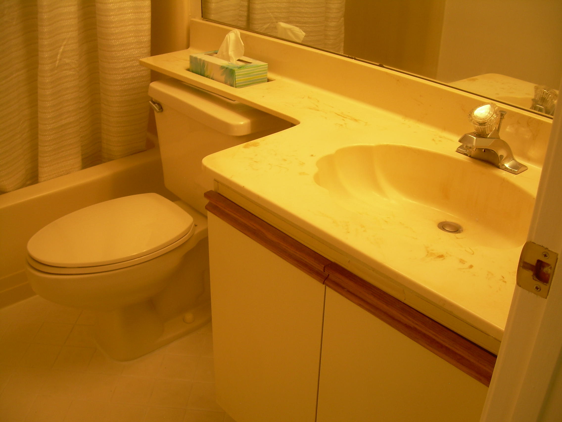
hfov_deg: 49.0
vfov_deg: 37.7
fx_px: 617
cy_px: 211
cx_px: 281
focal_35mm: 38
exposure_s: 1/25.2
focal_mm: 6.3
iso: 50
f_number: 2.8
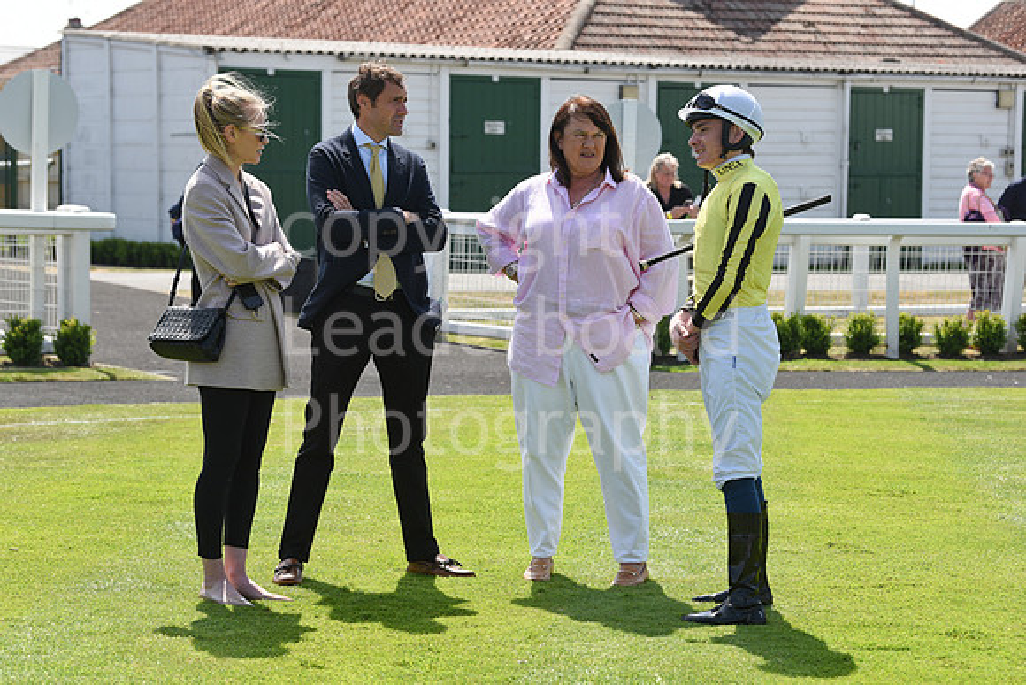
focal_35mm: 98
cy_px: 342
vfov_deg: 14.0
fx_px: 2794
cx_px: 513
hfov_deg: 20.8
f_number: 5.6
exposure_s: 1/1600
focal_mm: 98
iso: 400
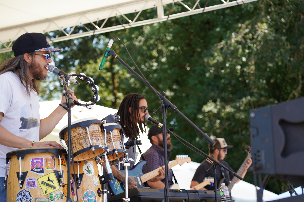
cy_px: 101
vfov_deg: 13.2
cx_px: 152
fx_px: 878
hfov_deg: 19.6
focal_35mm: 104
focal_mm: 104
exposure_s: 1/160
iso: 100
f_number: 4
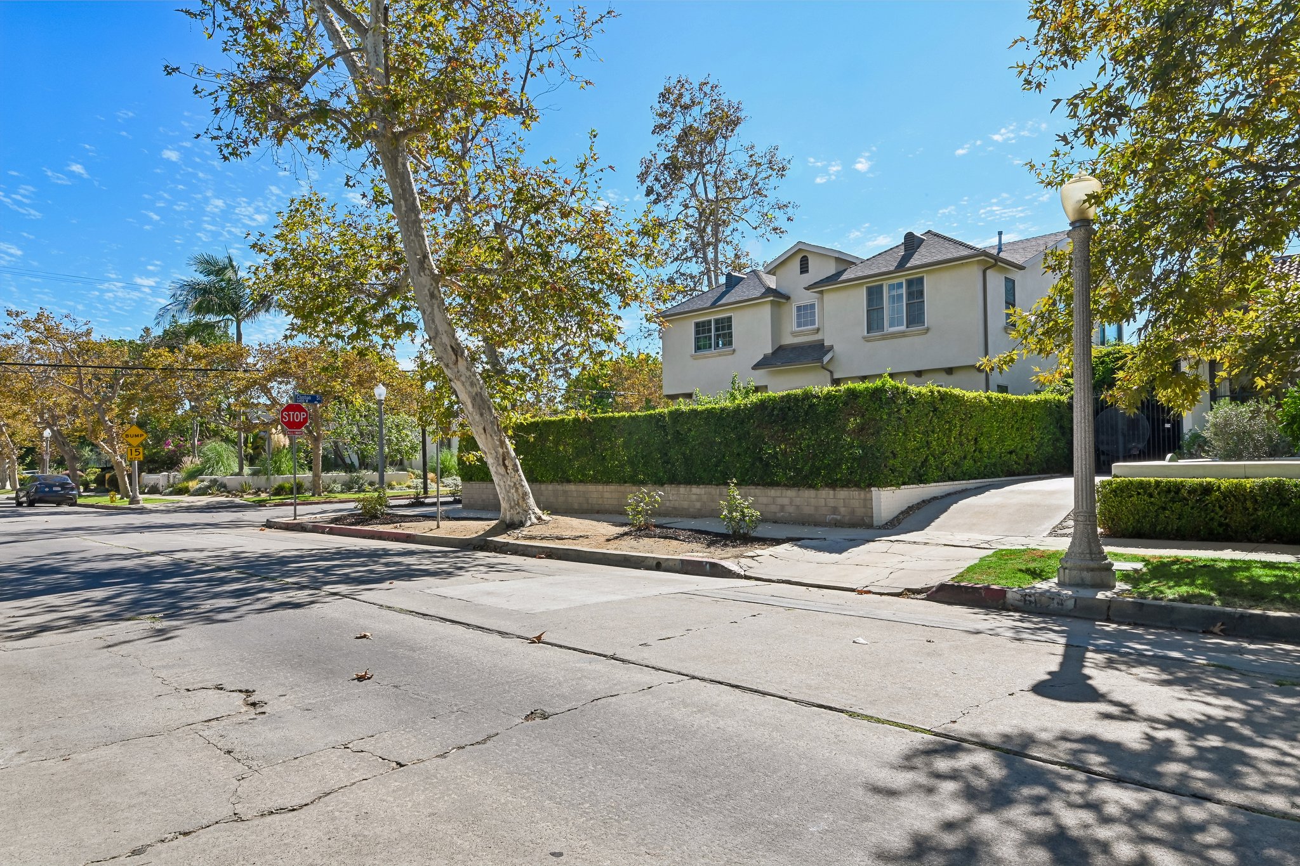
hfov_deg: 78.6
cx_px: 650
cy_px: 433
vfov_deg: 57.2
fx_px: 794
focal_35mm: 22
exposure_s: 1/50
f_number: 22
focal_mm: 22
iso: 250
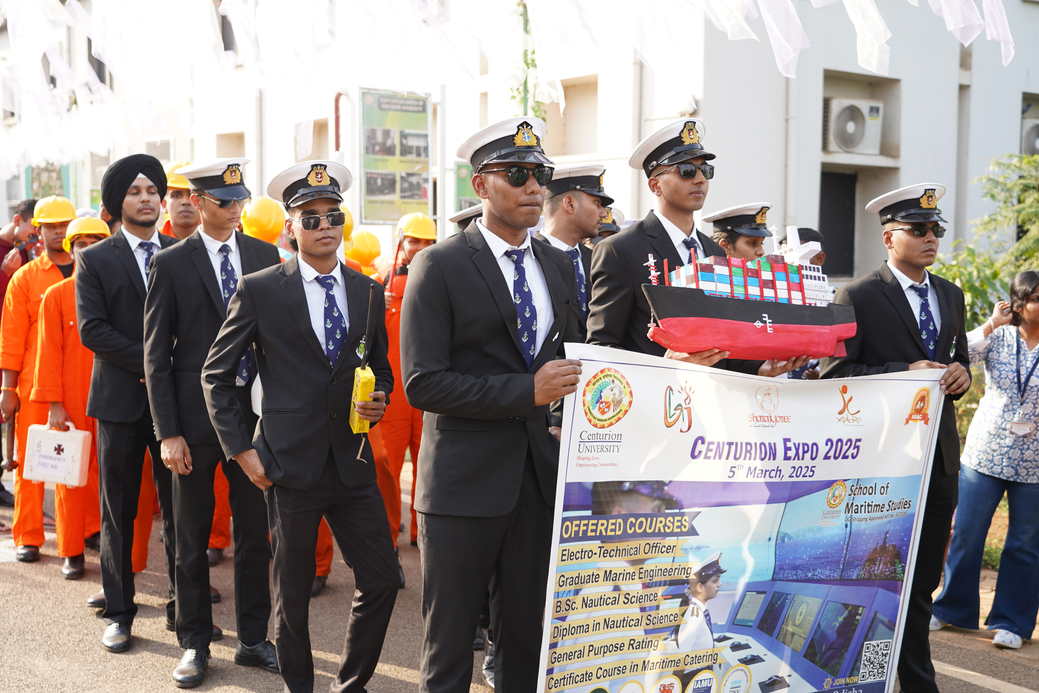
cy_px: 346
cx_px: 520
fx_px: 1328
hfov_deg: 42.7
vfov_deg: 29.2
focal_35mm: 46
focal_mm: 46
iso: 125
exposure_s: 1/160
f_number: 4
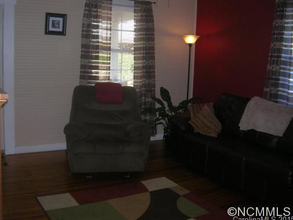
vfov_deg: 36.8
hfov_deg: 47.8
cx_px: 131
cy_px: 99
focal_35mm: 39
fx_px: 330
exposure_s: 1/60.1
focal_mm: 5.7
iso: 87
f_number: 2.9
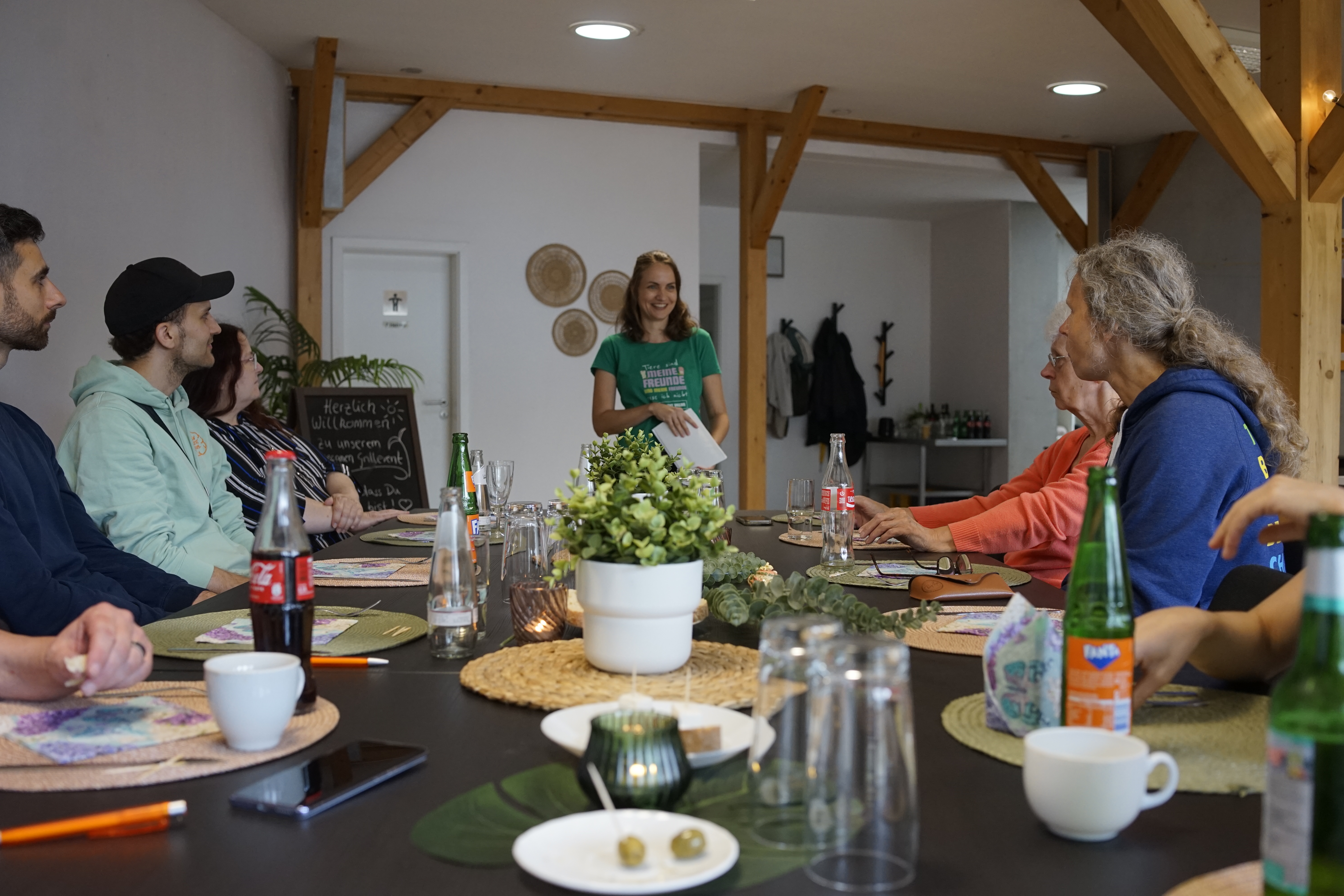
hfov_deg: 54.4
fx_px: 1307
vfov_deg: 37.9
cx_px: 672
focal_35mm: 35
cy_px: 448
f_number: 4
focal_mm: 35
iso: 1250
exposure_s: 1/160
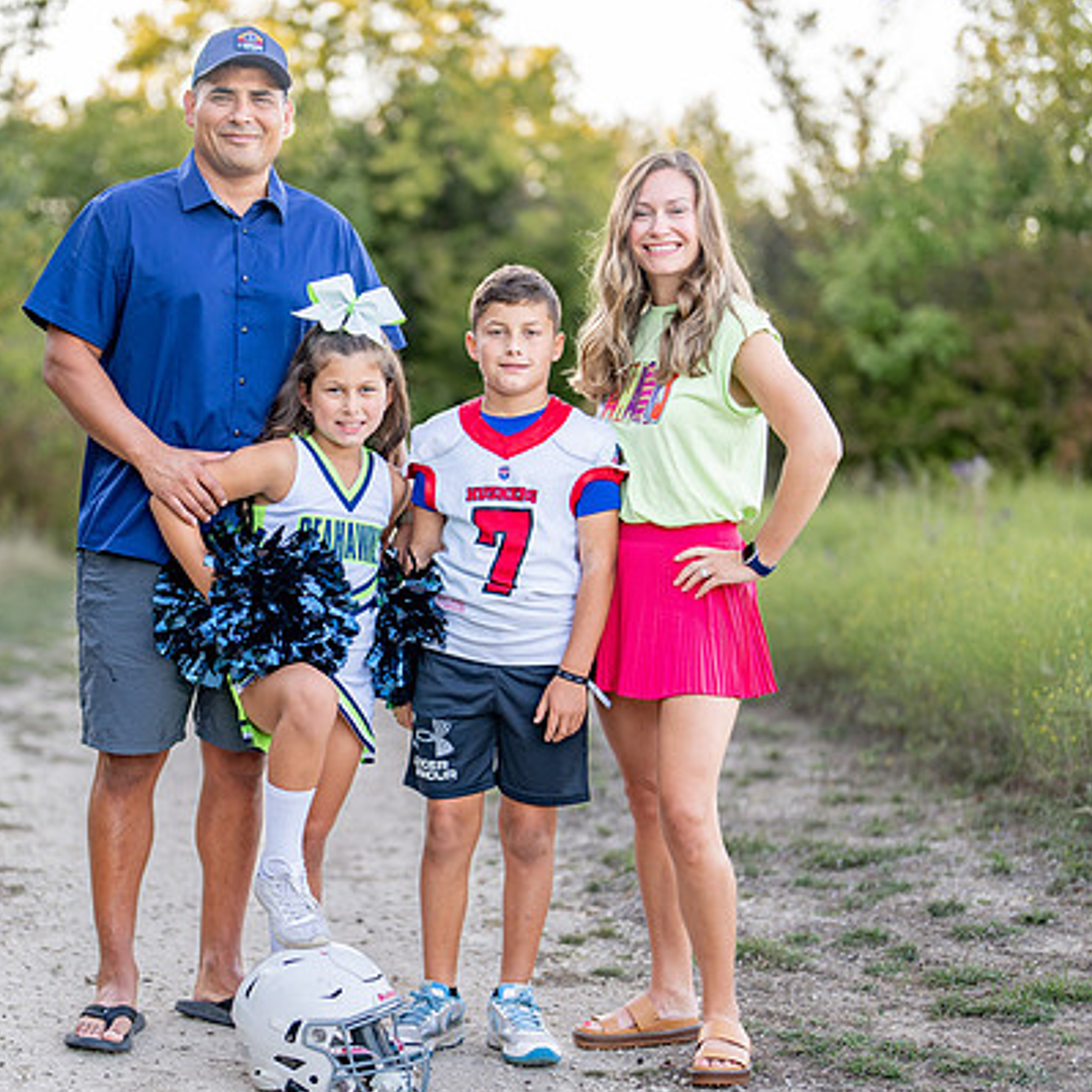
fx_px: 2748
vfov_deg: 22.5
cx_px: 353
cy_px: 624
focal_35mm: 77
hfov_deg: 22.4
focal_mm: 50
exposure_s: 1/500
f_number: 1.2
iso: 100
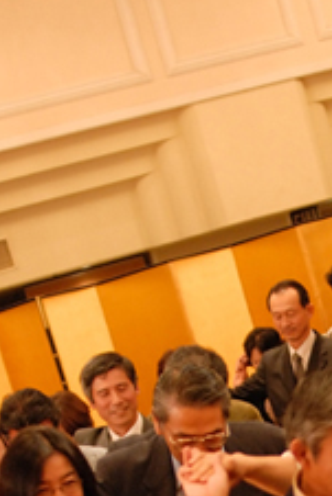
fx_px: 1644
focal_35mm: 119
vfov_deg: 16.2
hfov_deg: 11.4
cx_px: 342
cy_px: 656
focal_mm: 28
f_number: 2
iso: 800
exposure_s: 1/90
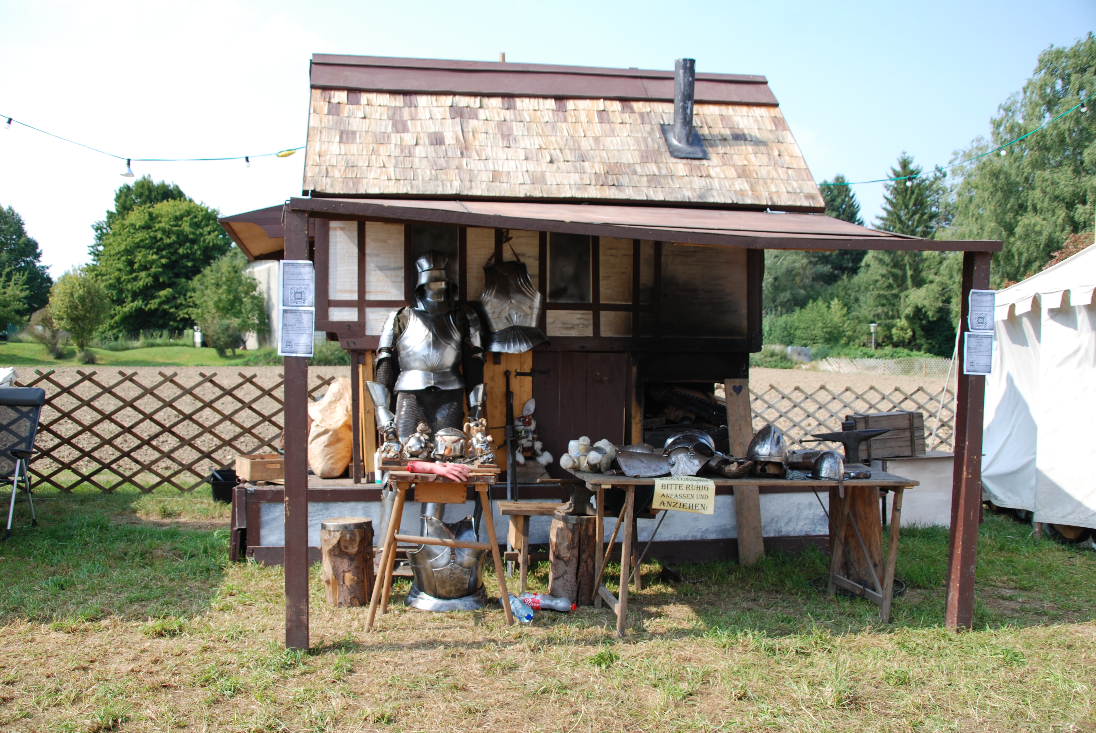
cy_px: 366
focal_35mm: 32
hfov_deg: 59.4
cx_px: 548
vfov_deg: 41.8
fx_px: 960
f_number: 4.5
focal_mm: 21
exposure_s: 1/500
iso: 200
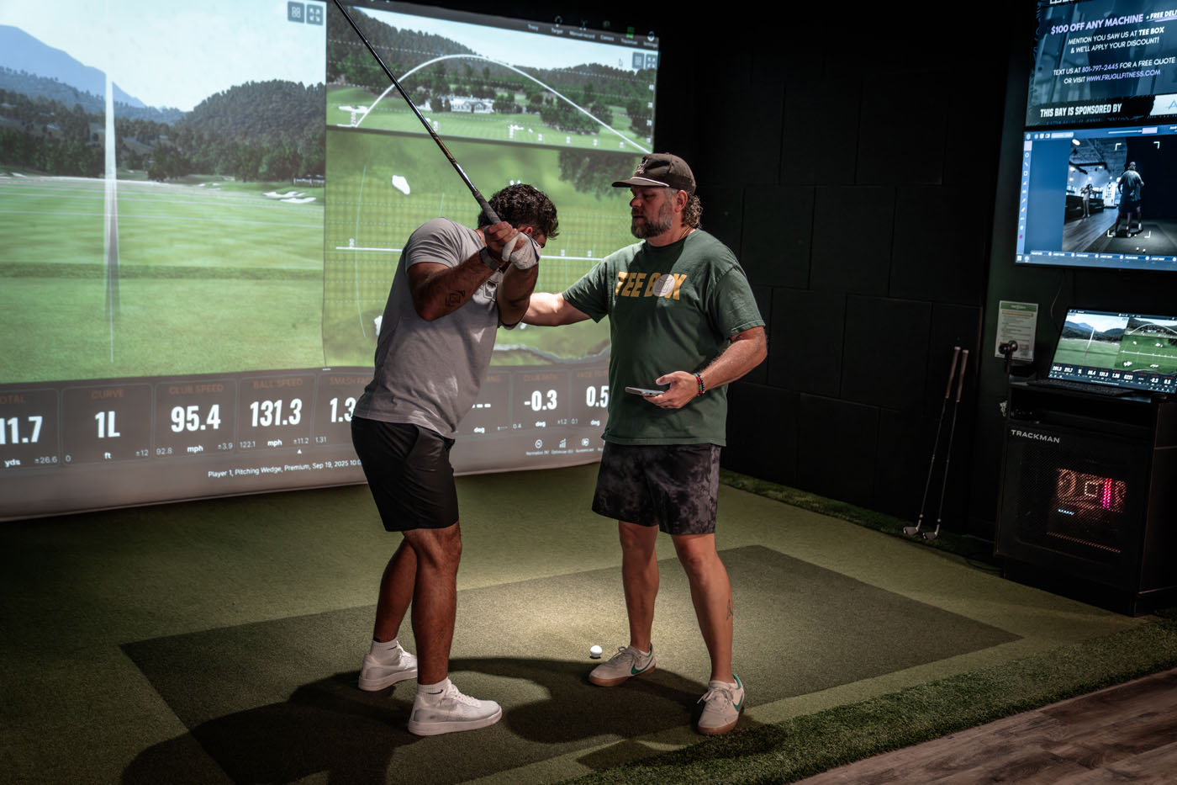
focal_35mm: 37
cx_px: 588
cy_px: 392
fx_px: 1209
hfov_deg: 51.9
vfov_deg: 35.9
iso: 5000
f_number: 2.8
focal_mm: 37
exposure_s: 1/200
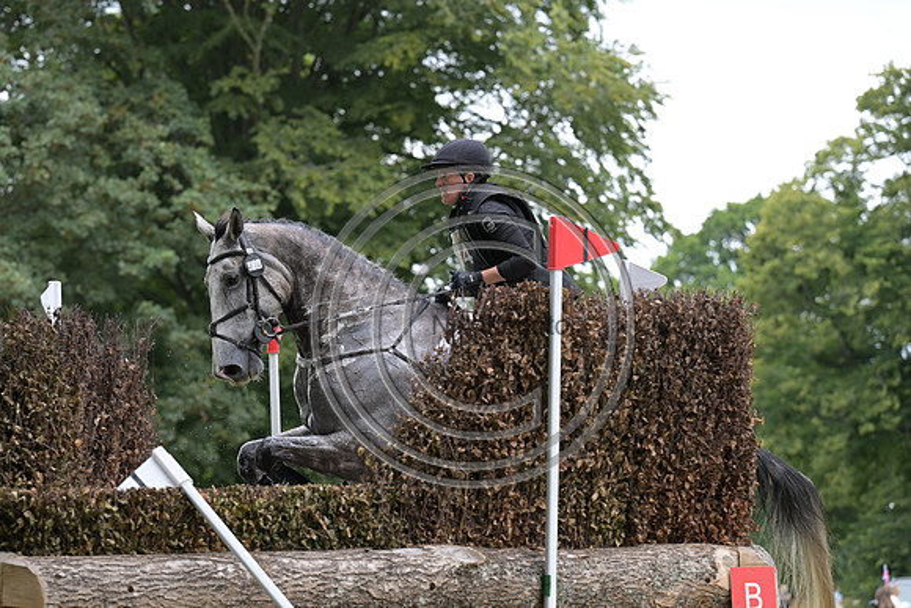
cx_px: 456
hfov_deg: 14.2
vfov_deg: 9.5
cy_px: 304
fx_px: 3670
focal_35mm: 145
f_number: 5.6
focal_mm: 145
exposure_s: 1/1250
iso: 2500
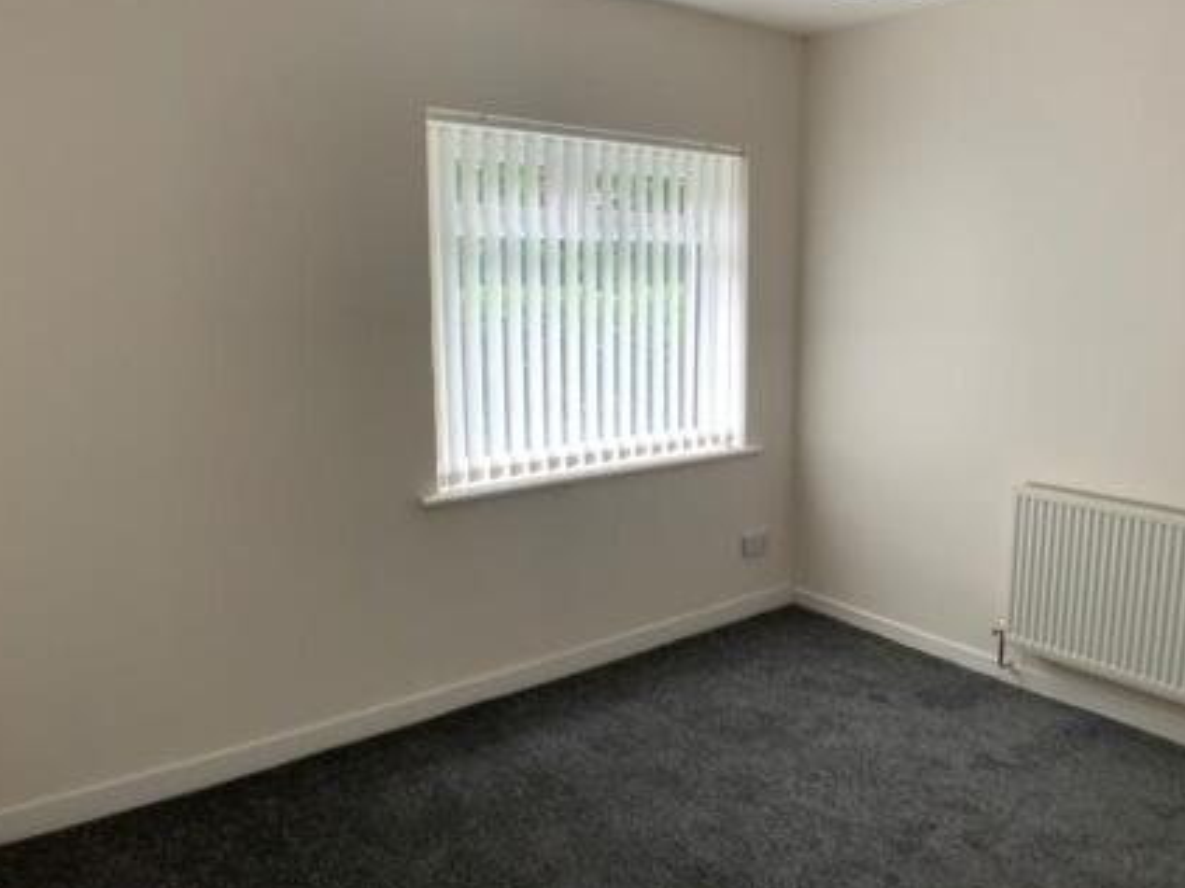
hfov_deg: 46.7
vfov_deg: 35.9
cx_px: 663
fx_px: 1369
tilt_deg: -9.5
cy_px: 419
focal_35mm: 40
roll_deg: +0.6
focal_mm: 3
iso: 80
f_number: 1.8
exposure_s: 1/60
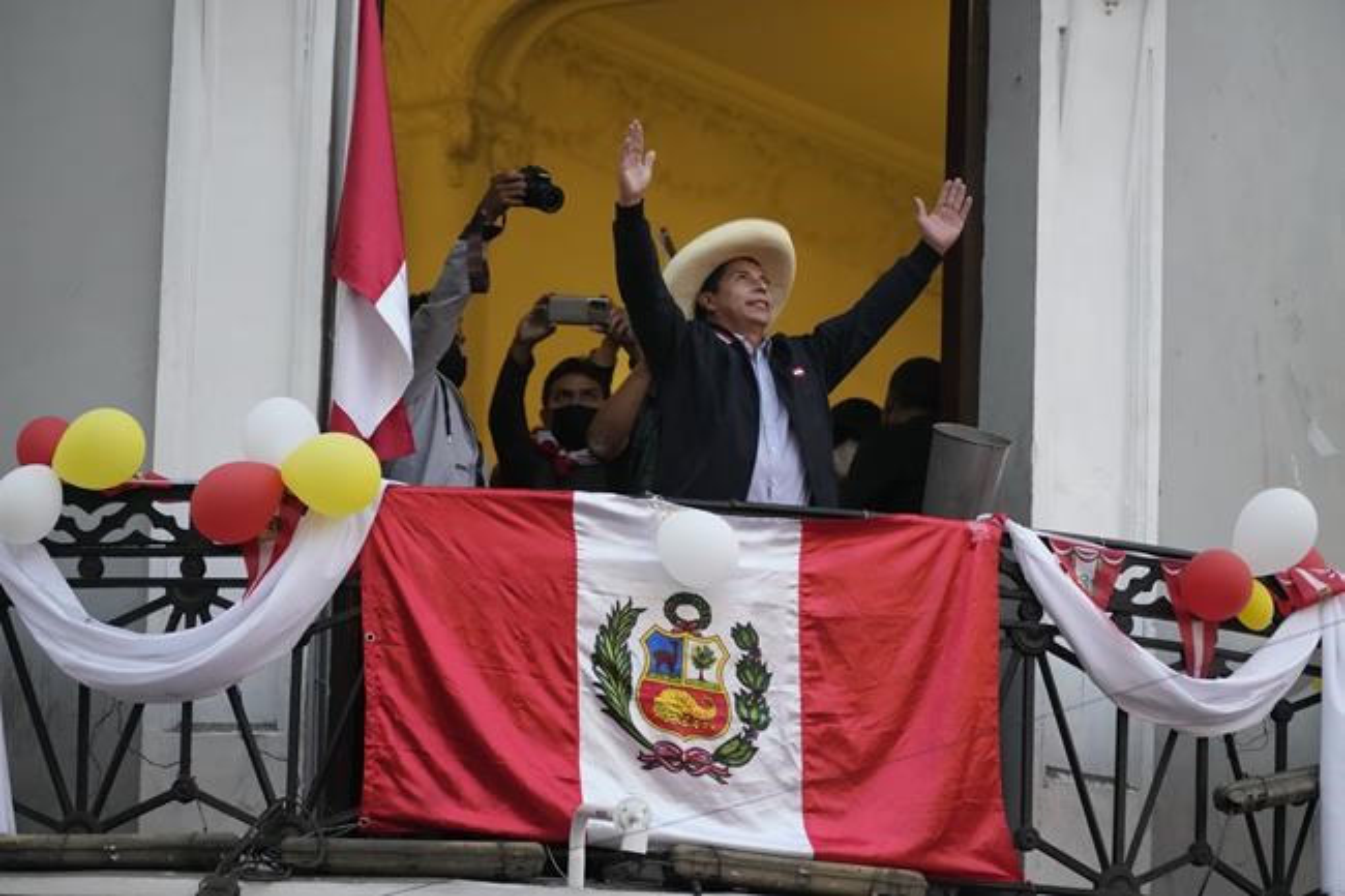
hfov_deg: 10.1
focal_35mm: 204
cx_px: 672
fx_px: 7619
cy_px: 448
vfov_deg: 6.7
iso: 8000
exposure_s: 1/200
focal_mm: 204
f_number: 4
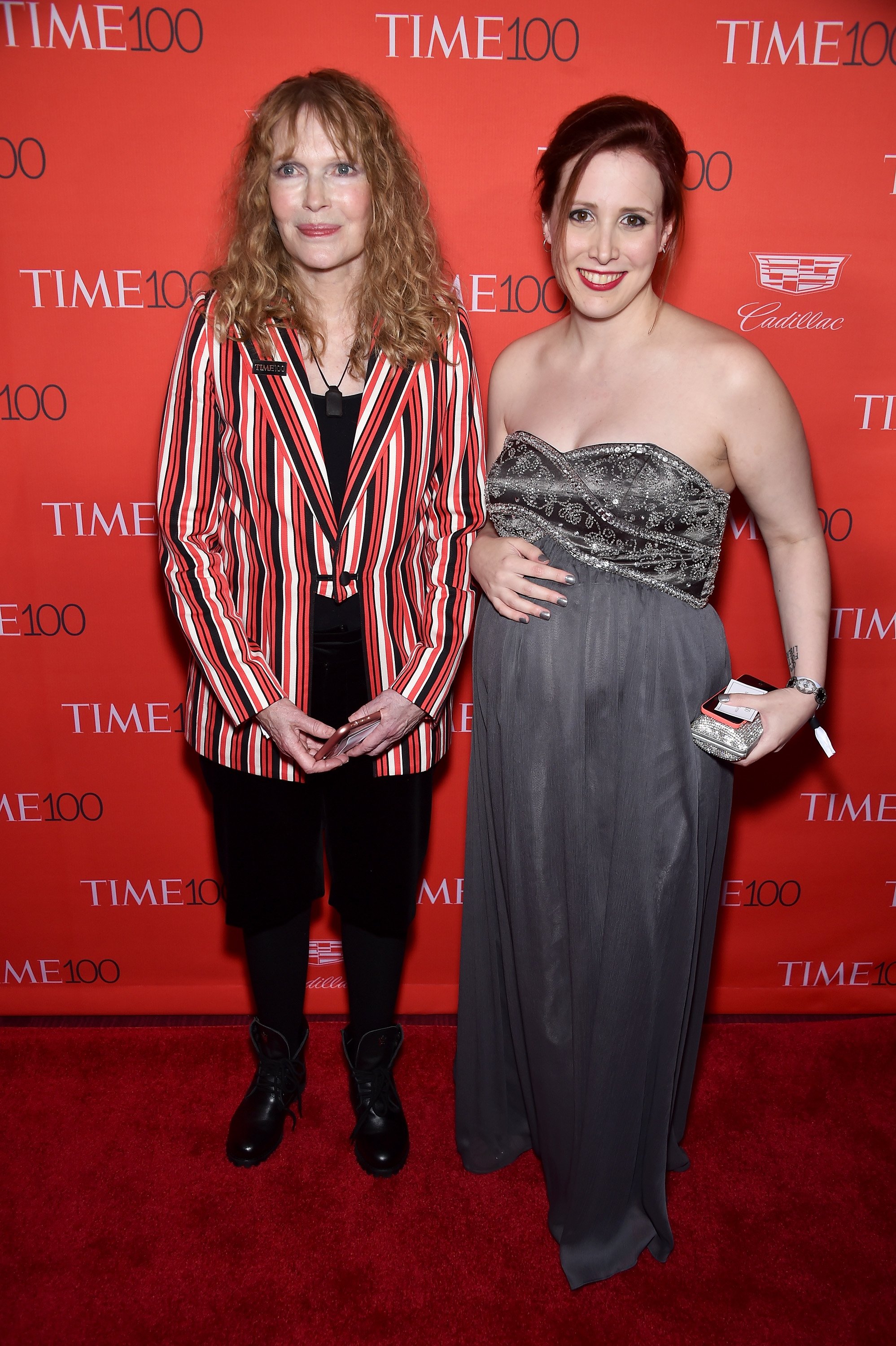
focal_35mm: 34
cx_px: 448
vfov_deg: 55.8
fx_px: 1271
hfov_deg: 38.8
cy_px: 673
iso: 500
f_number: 6.3
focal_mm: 34
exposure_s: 1/200
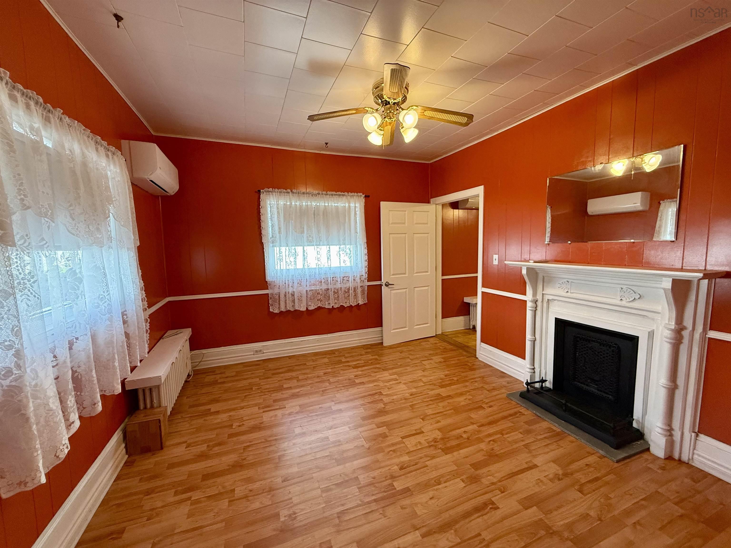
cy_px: 274
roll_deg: +1.2
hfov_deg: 102.1
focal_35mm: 14
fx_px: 296
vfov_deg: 85.7
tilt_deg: -6.4
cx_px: 366
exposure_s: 1/120
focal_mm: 2.22
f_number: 2.2
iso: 400
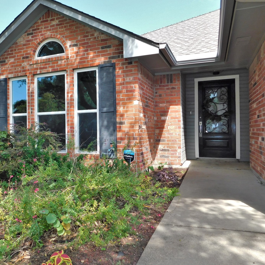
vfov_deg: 54.0
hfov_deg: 53.0
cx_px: 89
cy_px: 129
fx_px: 260
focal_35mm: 30
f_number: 3
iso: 125
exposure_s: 1/400
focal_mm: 4
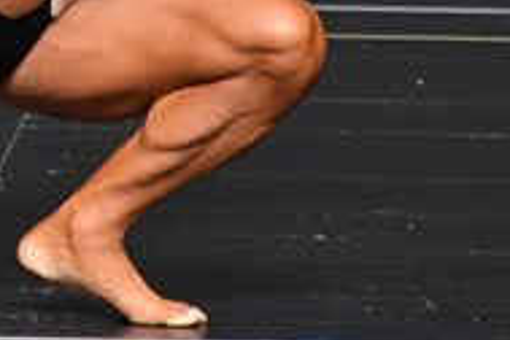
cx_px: 26
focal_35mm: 1850
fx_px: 26206
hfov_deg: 1.1
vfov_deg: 0.7
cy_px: -256
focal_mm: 300
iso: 2500
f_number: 5.6
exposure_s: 1/400
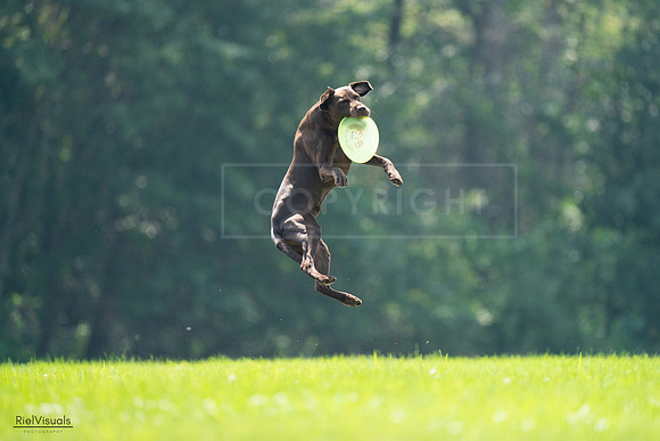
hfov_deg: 3.4
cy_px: 220
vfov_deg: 2.3
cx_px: 330
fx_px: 11002
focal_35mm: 600
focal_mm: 600
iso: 4000
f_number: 6.3
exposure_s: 1/4000
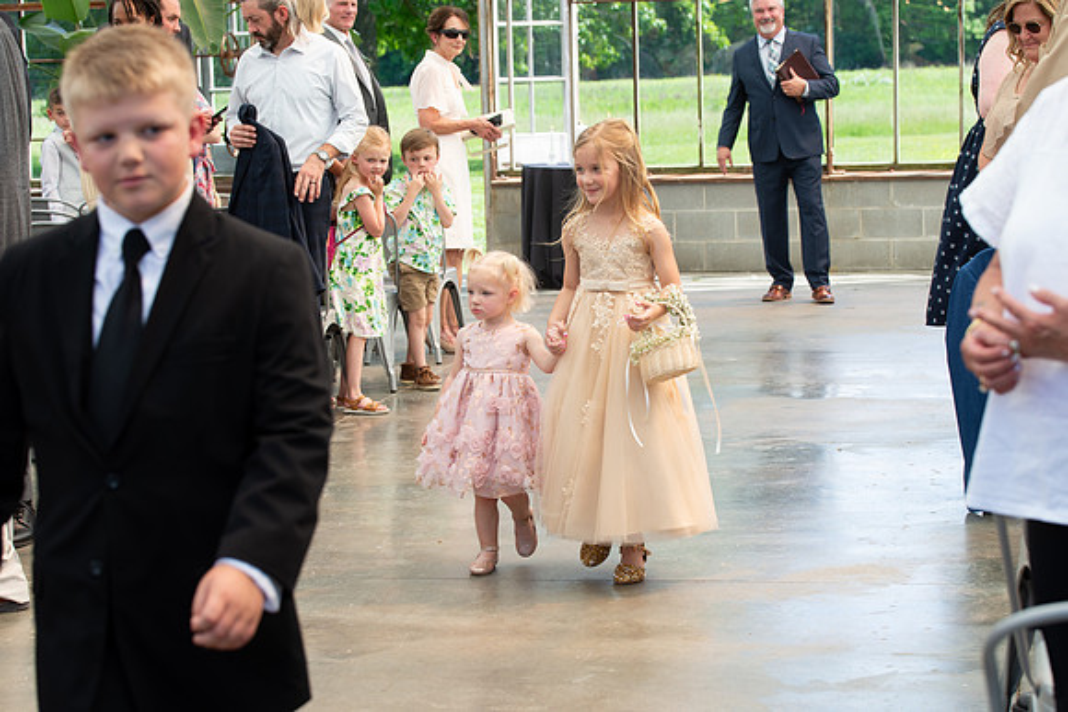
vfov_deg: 16.0
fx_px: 2540
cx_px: 542
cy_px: 435
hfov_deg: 23.7
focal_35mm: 86
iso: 160
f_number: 5.6
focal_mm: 70
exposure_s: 1/200
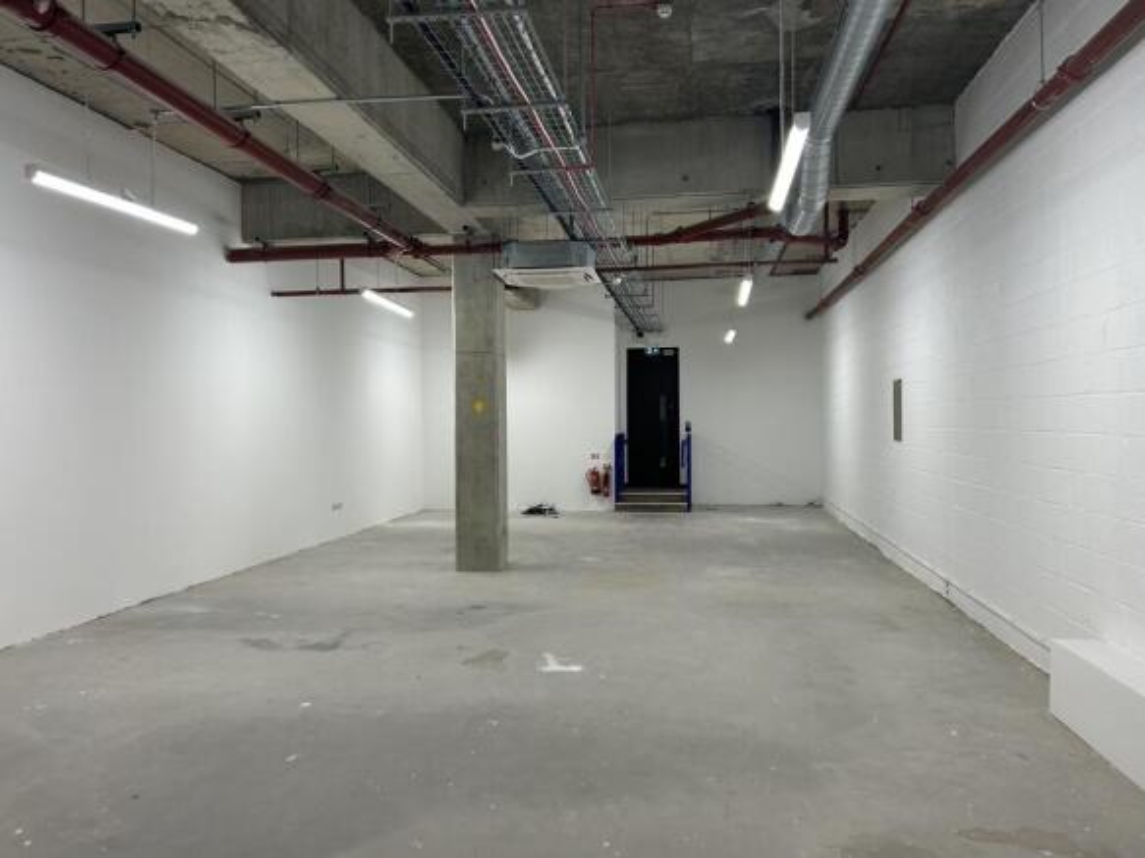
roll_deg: +2.3
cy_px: 429
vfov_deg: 53.0
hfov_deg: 67.3
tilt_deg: -2.1
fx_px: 860
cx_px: 572
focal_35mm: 26
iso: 50
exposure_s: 1/100
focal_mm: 5.7
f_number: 1.5
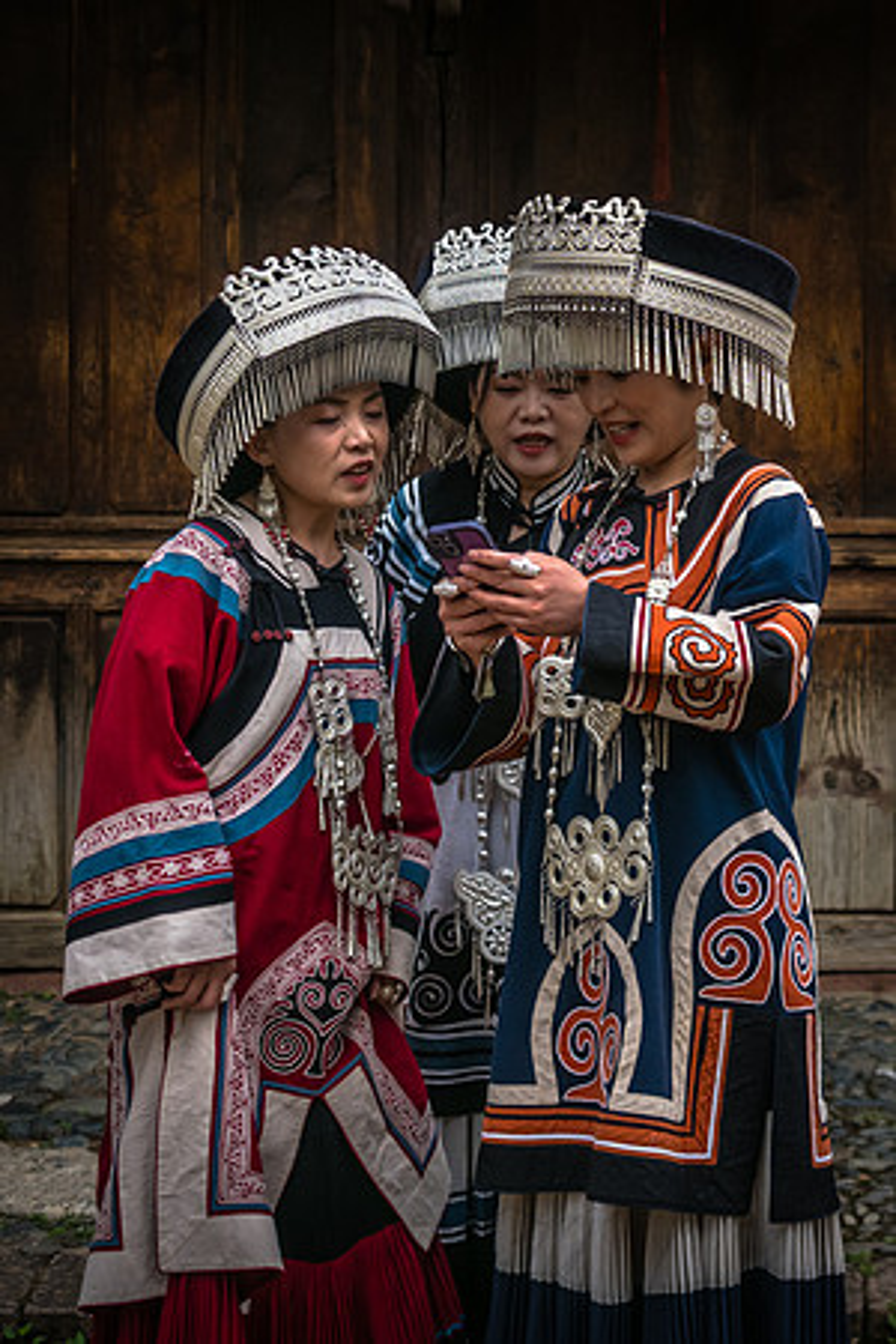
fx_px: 3608
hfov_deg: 13.9
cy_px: 596
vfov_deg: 21.1
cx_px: 913
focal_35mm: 97
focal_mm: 31
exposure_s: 1/2500
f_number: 2.8
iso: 400
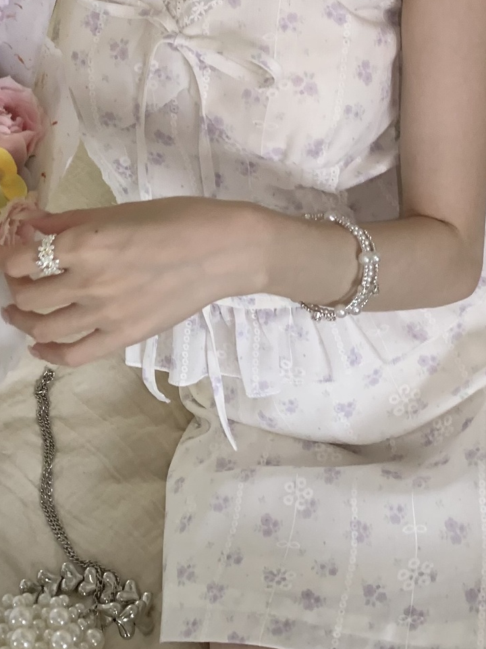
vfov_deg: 27.5
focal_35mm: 65
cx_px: 238
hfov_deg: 22.6
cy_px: -49
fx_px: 1217
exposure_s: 1/60
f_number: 1.8
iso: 125
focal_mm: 4.25
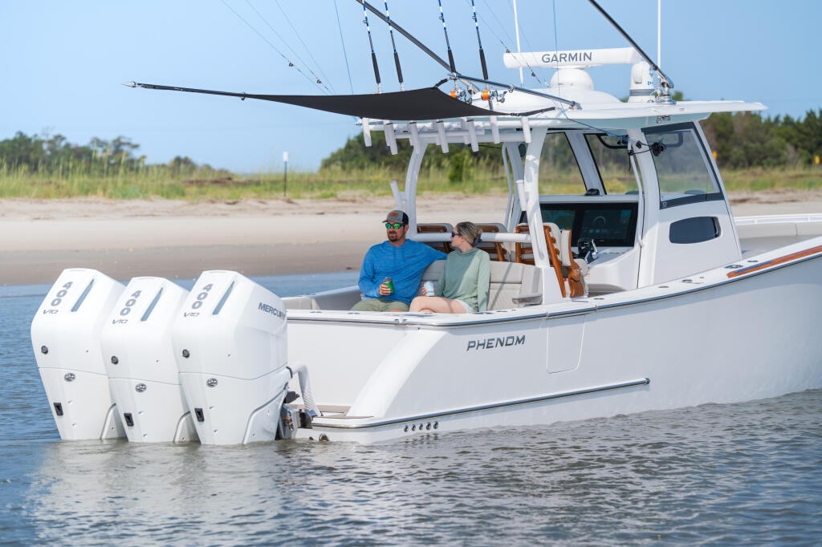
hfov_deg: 15.2
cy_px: 274
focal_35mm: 135
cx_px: 411
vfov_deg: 10.2
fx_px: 3081
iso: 64
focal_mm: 135
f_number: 4
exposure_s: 1/1000
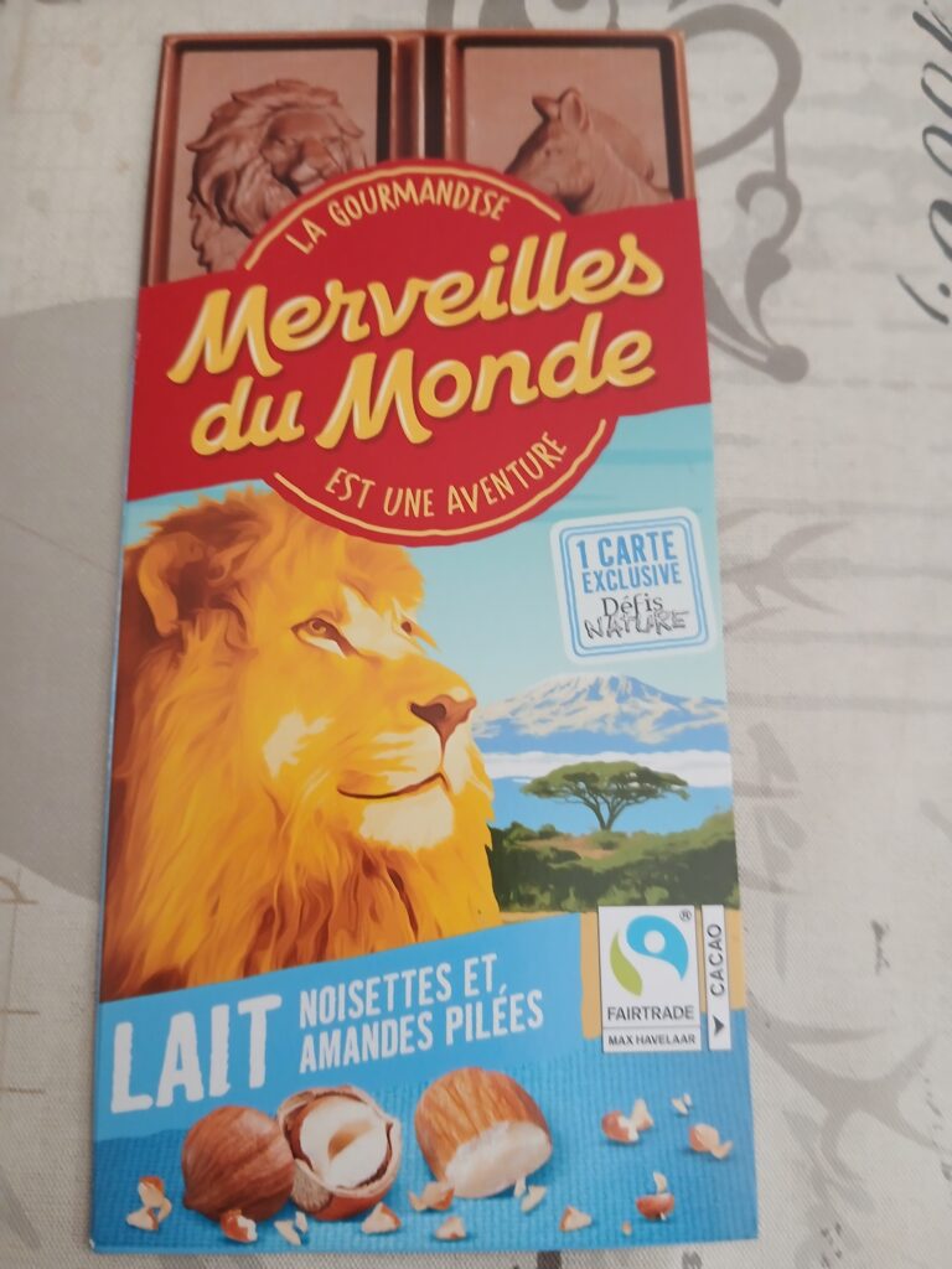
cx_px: 476
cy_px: 634
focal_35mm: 26
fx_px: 953
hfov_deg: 53.1
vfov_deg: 67.3
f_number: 1.8
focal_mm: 3.98
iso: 250
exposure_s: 1/33.3
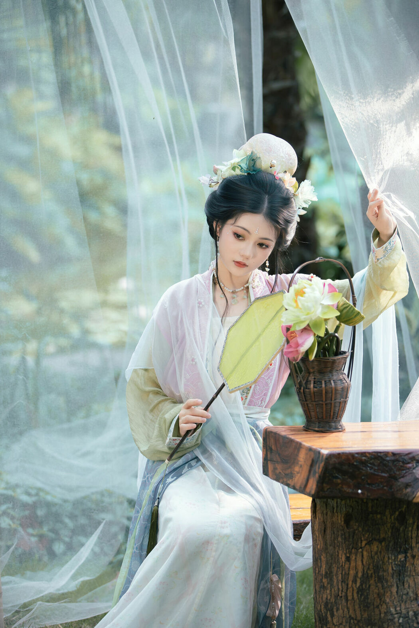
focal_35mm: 100
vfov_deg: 20.4
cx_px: 210
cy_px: 314
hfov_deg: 13.7
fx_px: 1746
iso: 200
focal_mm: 100
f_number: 2.8
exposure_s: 1/320
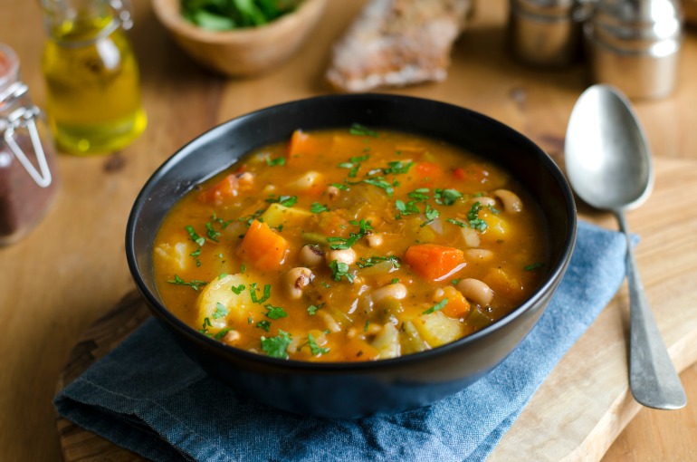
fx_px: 1449
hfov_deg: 27.0
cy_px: 231
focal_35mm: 75
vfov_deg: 18.1
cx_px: 348
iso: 100
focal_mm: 50
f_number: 3.5
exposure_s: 1/50
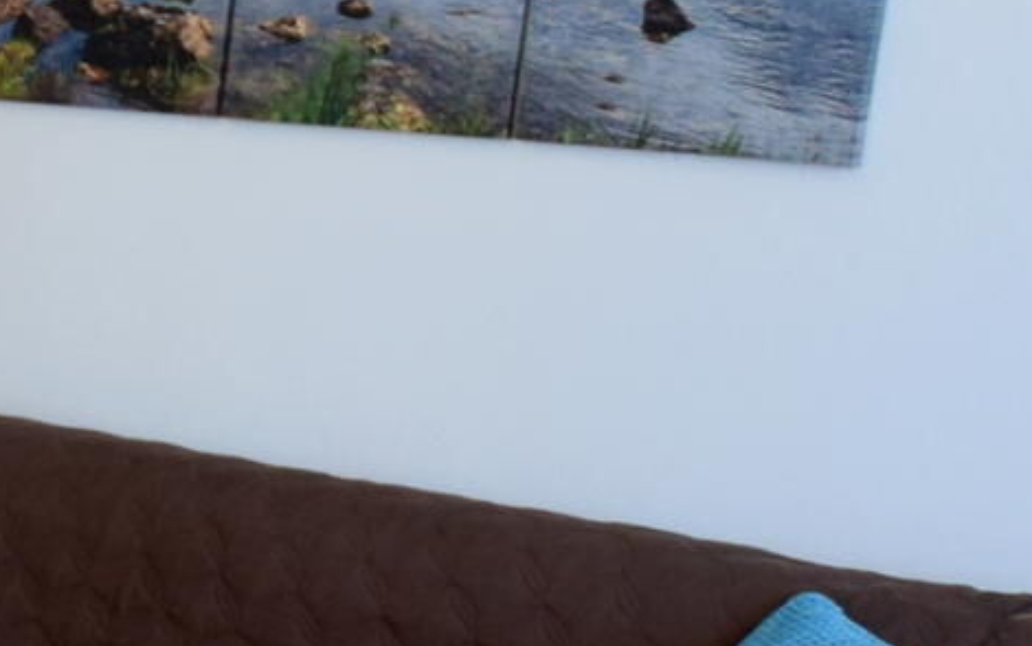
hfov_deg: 16.5
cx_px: -1241
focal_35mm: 78
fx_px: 2194
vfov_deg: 16.7
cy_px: 235
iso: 400
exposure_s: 1/80
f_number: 4
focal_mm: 10
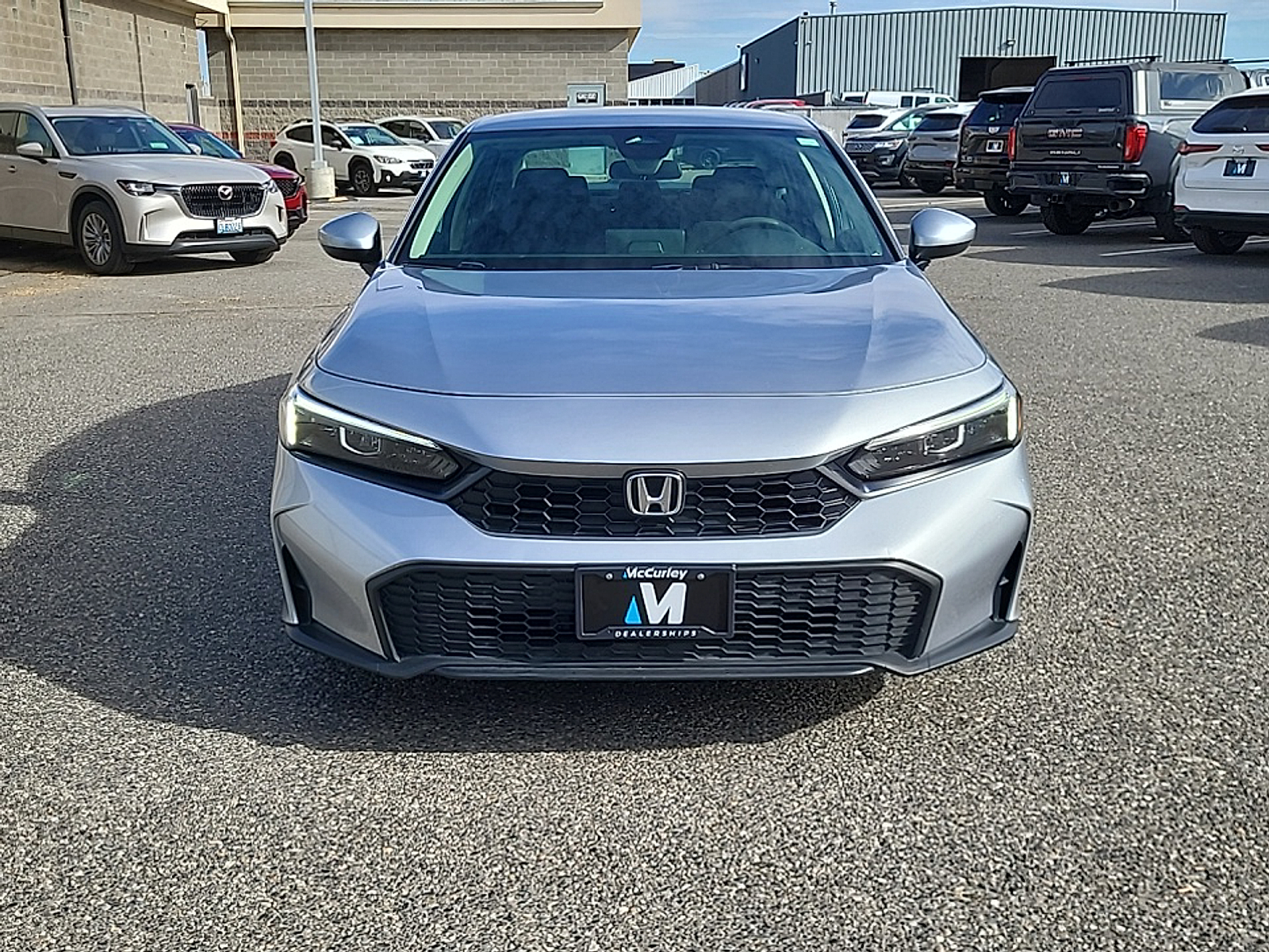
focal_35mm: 26
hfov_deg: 67.3
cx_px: 634
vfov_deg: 53.1
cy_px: 476
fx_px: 953
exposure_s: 1/1732
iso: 50
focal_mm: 5.4
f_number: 1.8
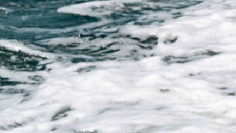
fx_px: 1014
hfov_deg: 11.6
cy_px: -37
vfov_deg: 7.4
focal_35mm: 162
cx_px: 506
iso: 100
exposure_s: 1/2000
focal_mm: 35
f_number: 5
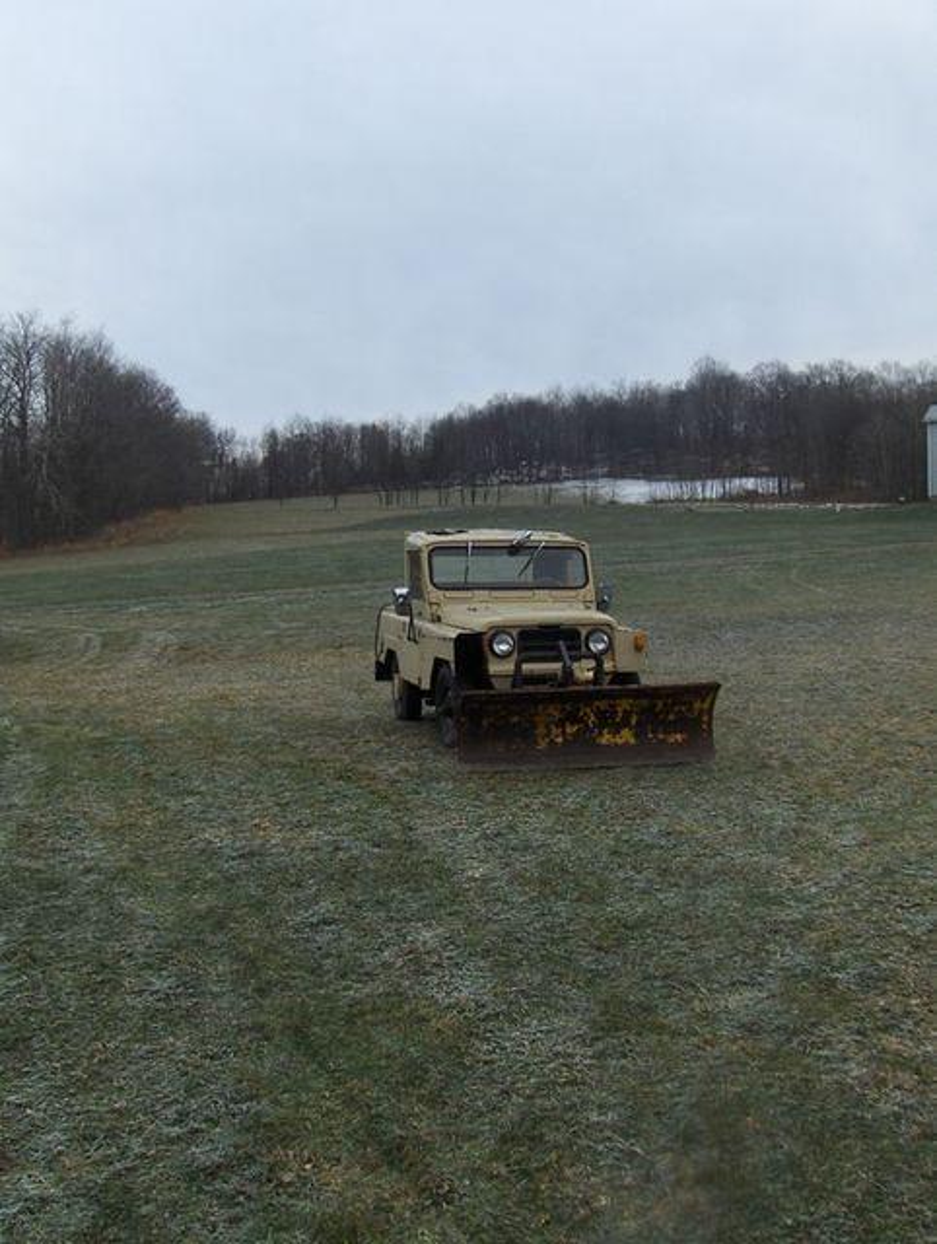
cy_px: 622
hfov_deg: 35.2
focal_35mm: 41
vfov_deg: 45.7
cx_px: 468
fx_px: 1476
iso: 100
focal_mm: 6.5
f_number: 5.09
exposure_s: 1/243
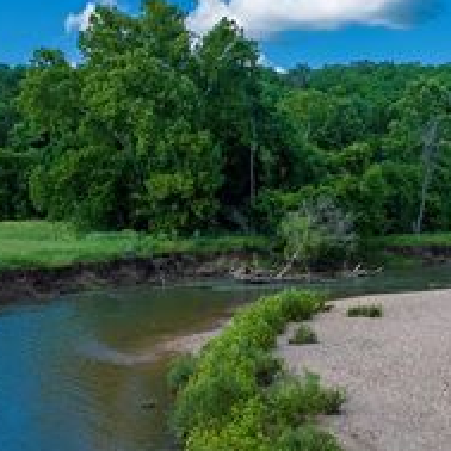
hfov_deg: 30.5
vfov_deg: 30.4
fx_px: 825
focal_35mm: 56
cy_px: 286
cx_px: 179
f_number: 2.8
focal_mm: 12.29
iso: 260
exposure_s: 1/1600
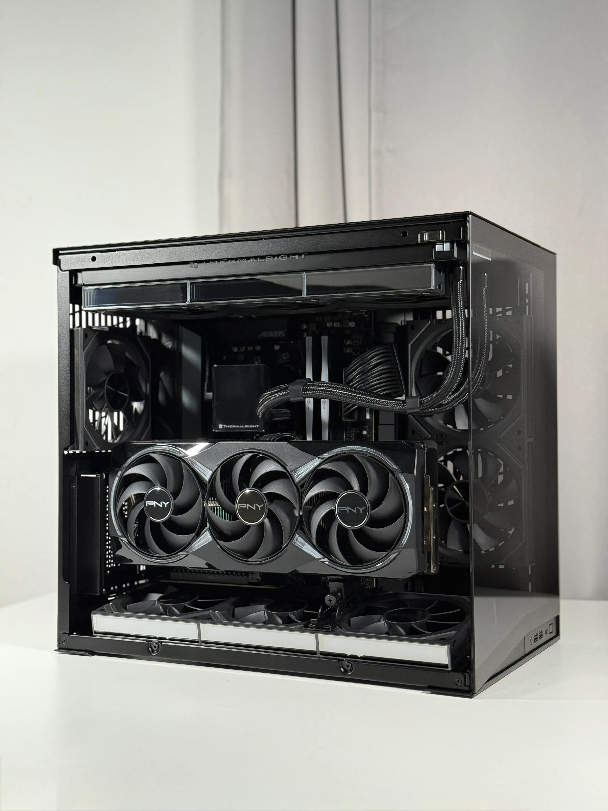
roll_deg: -0.3
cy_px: 406
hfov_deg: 30.3
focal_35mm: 48
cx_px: 304
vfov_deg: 39.7
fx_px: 1124
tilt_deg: +1.9
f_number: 1.78
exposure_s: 1/60
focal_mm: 6.76
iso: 250
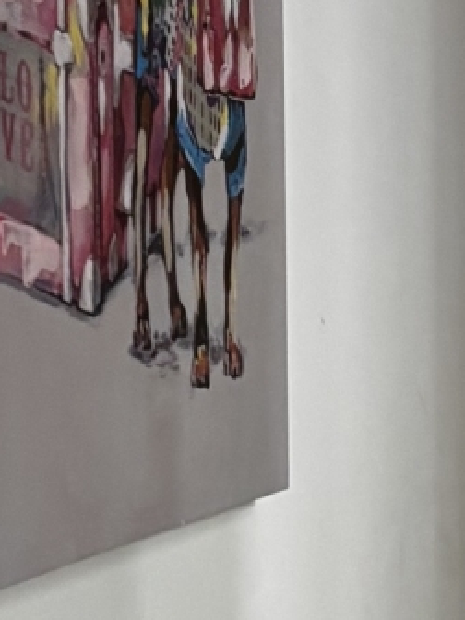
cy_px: 636
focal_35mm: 165
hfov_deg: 8.7
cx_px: 747
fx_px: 2955
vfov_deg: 11.8
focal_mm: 5.96
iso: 250
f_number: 1.6
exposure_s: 1/60
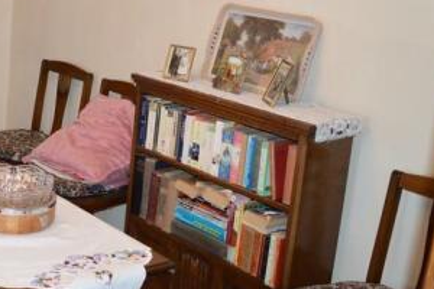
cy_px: 84
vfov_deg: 22.8
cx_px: -20
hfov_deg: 30.9
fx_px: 711
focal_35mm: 59
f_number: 3.5
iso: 800
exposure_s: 1/60
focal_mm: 18
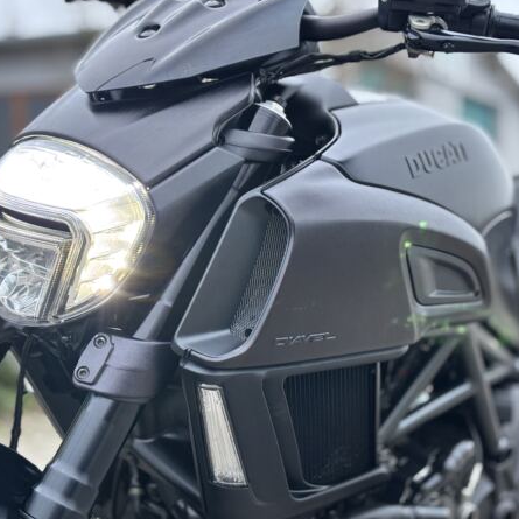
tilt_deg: -1.1
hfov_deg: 27.7
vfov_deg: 27.7
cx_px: 262
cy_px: 259
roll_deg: -1.0
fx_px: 1052
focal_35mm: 62
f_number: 1.6
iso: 160
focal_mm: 5.96
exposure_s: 1/40
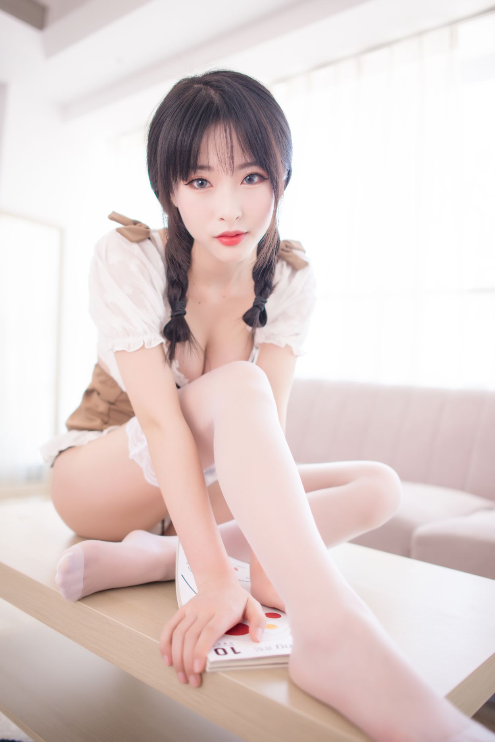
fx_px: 577
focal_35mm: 28
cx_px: 248
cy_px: 371
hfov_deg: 46.4
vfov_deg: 65.5
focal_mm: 28
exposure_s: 1/80
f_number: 2
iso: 200
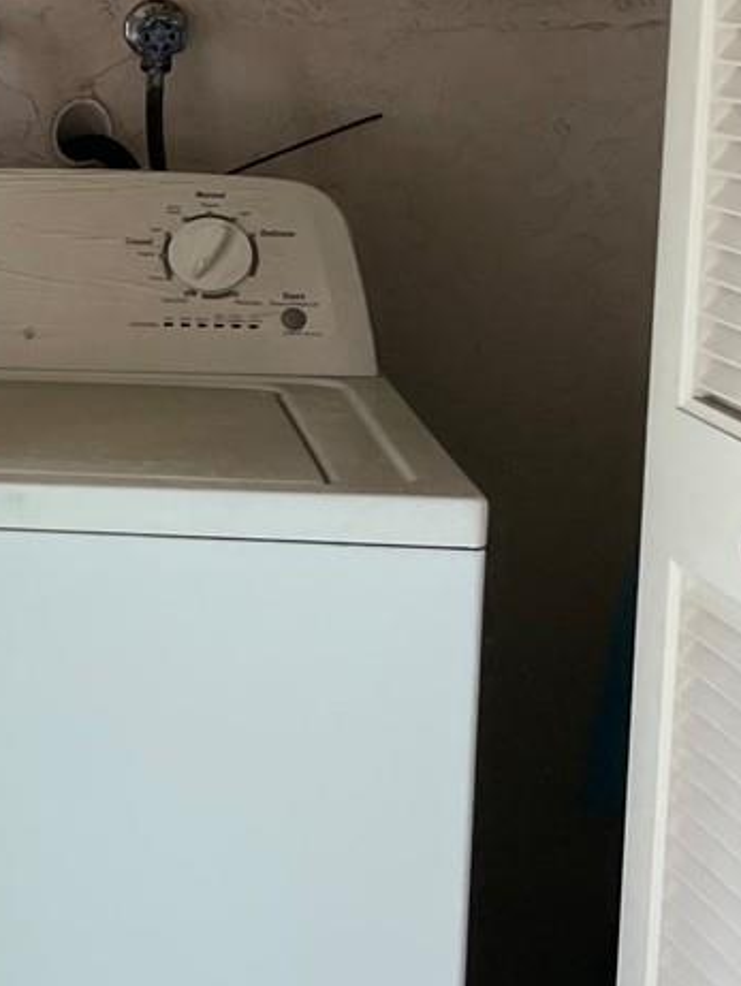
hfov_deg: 13.6
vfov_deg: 21.7
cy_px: 322
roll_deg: +1.2
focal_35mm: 90
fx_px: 2566
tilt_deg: -8.9
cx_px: -814
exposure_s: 1/244
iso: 32
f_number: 1.6
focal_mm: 4.2
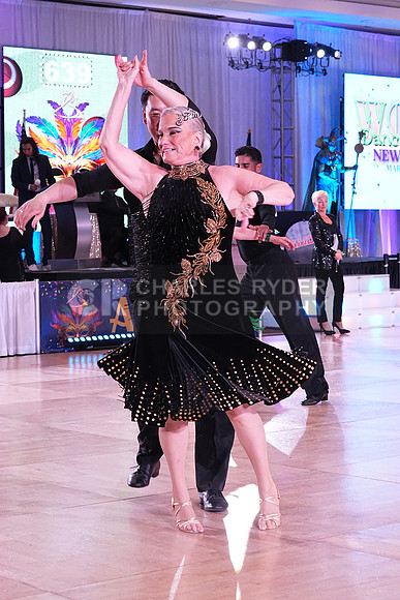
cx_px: 200
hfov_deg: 17.3
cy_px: 300
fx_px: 1316
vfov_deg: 25.7
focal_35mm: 79
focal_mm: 53
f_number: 5.6
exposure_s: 1/320
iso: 3200
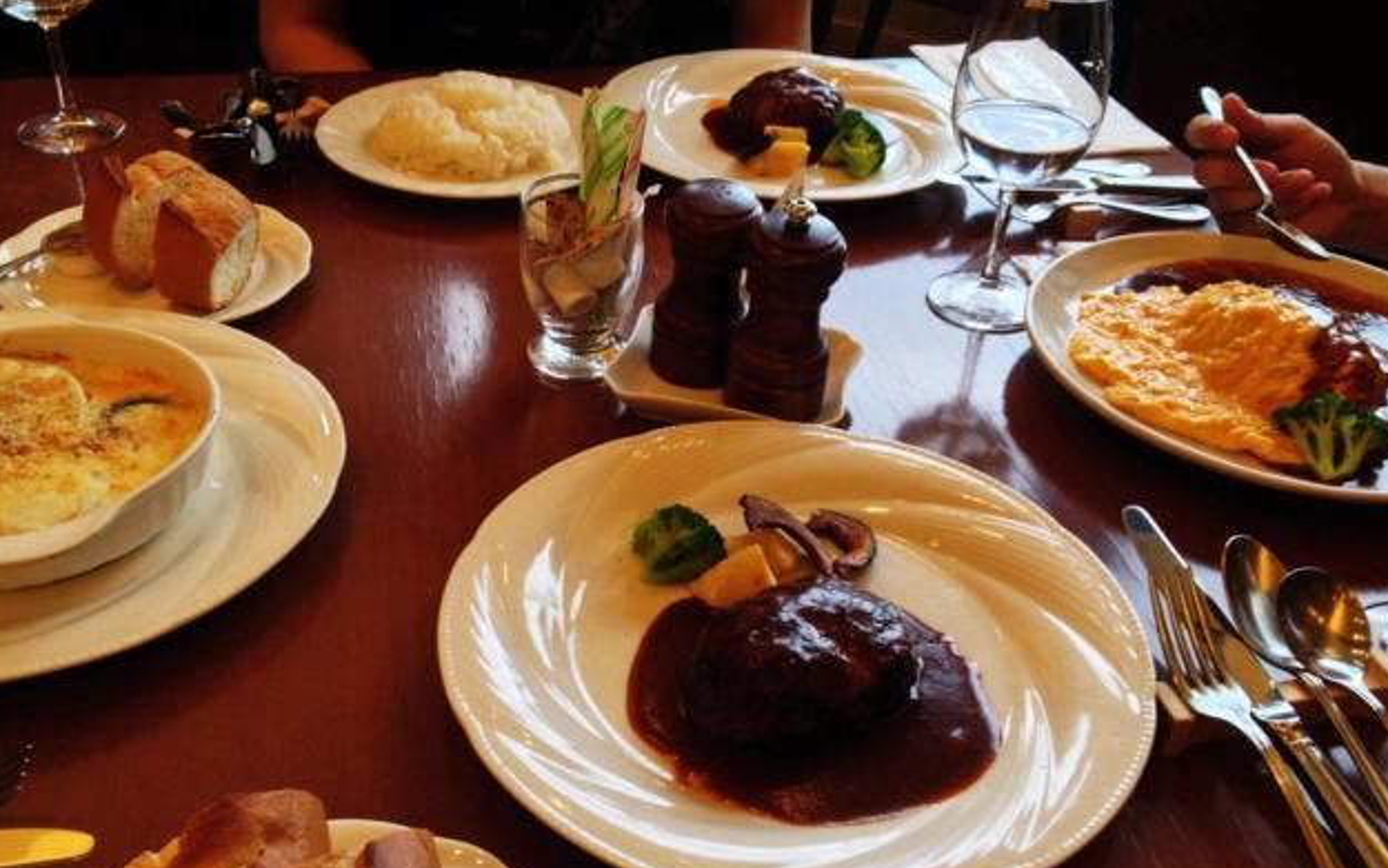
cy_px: 491
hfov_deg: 51.5
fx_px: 1438
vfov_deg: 33.6
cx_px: 693
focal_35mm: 38
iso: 50
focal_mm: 4.28
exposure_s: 1/40
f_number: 2.4
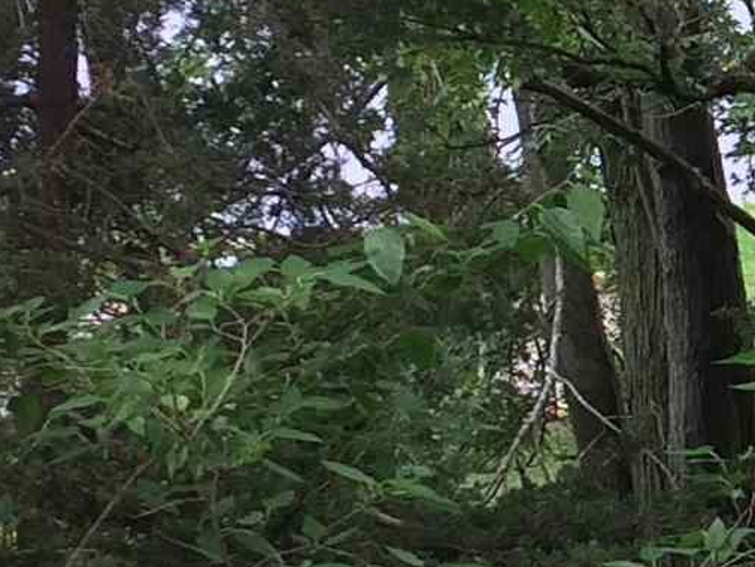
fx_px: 3841
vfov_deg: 8.4
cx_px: 1379
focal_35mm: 176
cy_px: 298
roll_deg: +2.1
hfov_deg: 10.5
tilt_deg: -19.8
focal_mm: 4.15
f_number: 2.2
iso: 32
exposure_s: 1/120
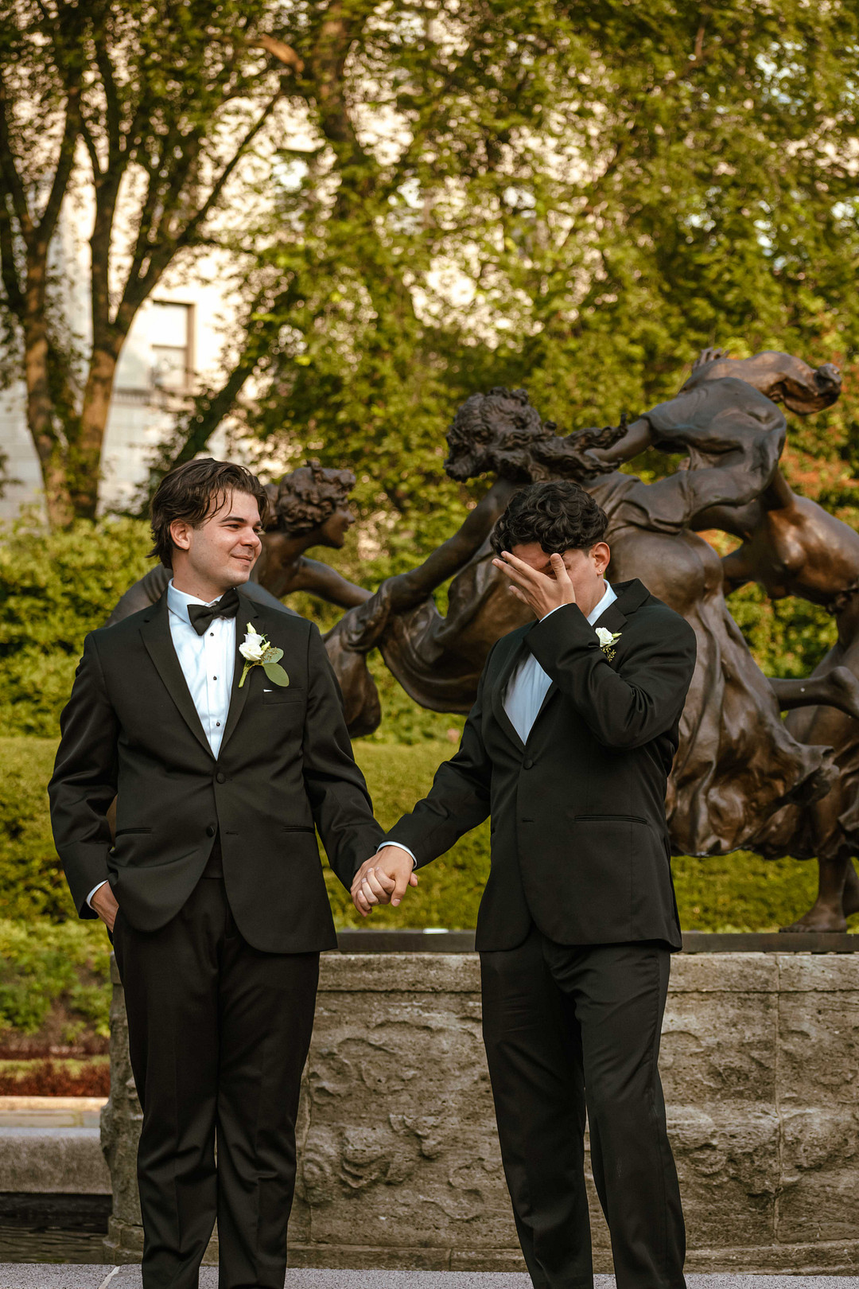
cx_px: 430
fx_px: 3758
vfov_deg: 19.5
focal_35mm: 105
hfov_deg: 13.0
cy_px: 644
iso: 500
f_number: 4.5
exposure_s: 1/640
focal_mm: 70
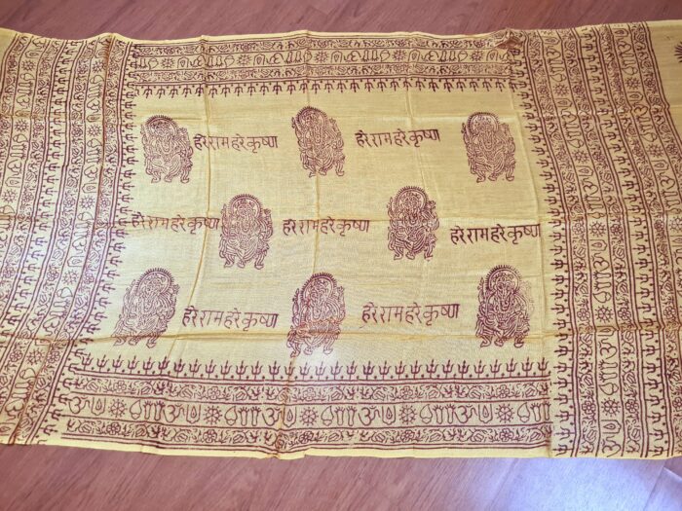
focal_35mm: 26
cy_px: 256
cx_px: 341
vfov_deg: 53.1
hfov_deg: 67.3
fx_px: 512
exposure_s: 1/120
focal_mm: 5.4
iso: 320
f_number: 1.8
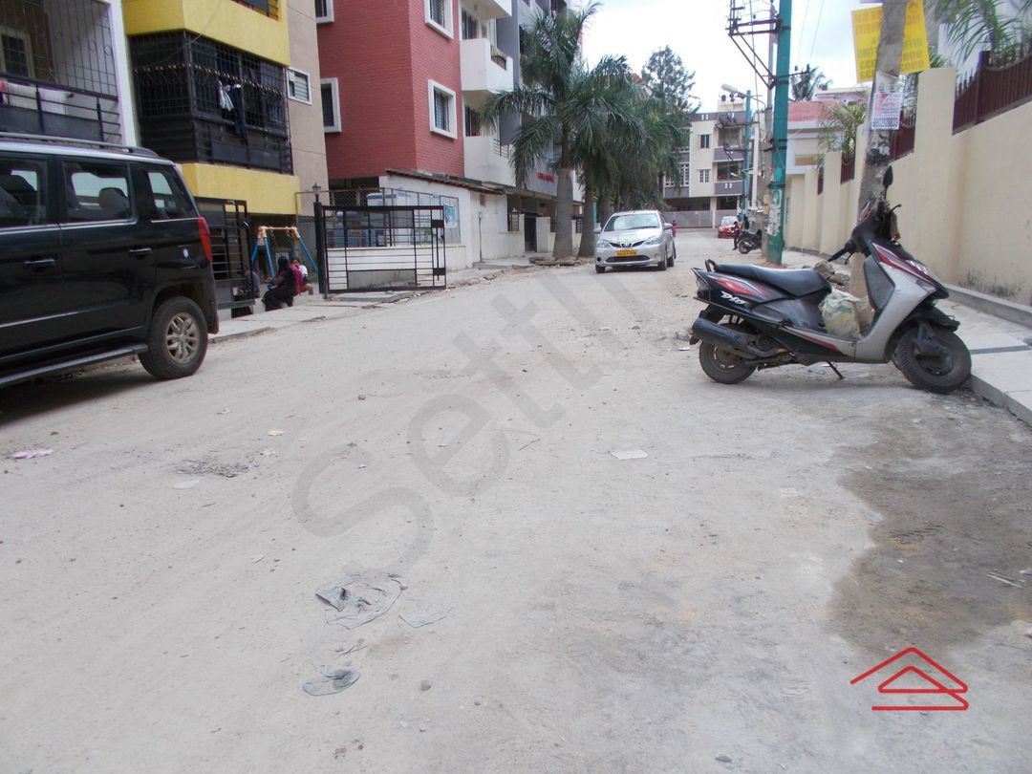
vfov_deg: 53.1
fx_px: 775
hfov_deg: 67.3
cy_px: 387
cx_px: 516
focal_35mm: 26
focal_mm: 4.6
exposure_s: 1/250
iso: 80
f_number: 3.2
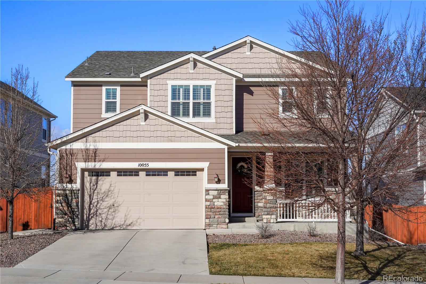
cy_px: 142
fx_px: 580
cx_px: 213
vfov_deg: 27.5
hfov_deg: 40.4
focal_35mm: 49
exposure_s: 1/2500
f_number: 11
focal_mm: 49
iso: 800
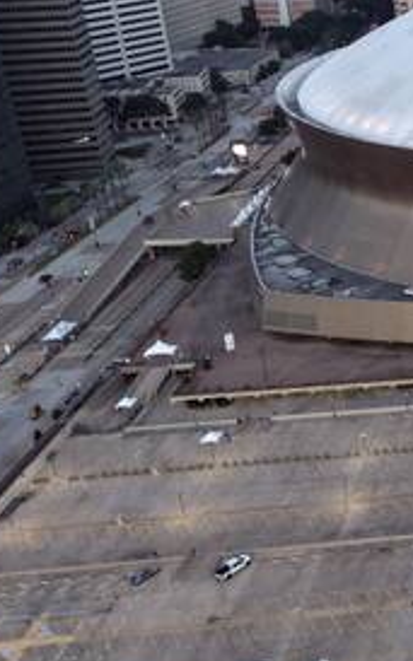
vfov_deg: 31.4
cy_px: 240
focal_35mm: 65
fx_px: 1172
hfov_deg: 15.9
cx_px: 809
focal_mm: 8.7
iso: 120
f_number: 1.8
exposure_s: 1/80
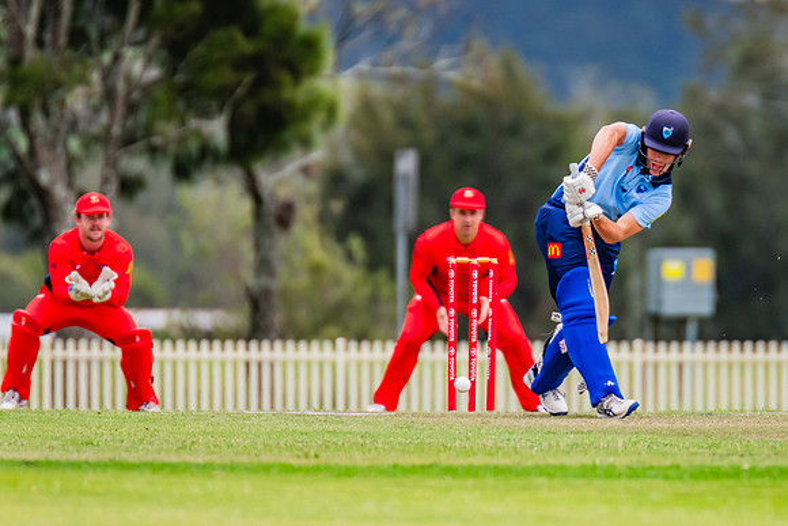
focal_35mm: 878
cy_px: 231
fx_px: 19231
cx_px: 569
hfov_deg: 2.3
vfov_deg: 1.6
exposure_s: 1/1600
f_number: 5.6
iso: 800
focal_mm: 600
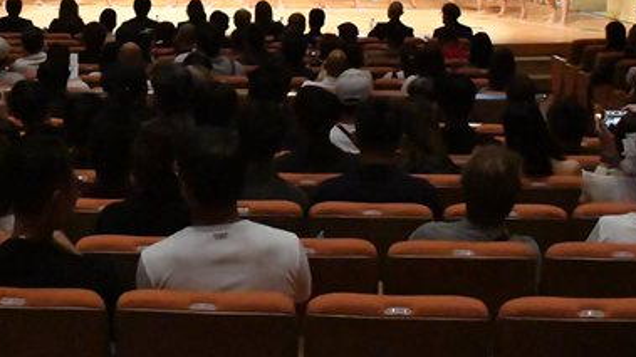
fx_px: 1517
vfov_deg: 13.1
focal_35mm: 90
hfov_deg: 23.6
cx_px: 221
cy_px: -65
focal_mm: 28
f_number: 5.6
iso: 22800
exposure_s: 1/400
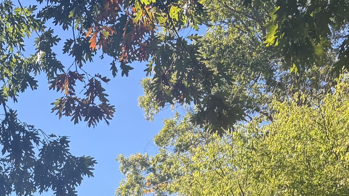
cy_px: 381
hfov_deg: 22.9
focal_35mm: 86
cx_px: -57
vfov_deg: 12.5
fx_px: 796
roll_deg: -0.1
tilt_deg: +7.0
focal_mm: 5.96
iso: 64
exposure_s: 1/773
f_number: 1.6
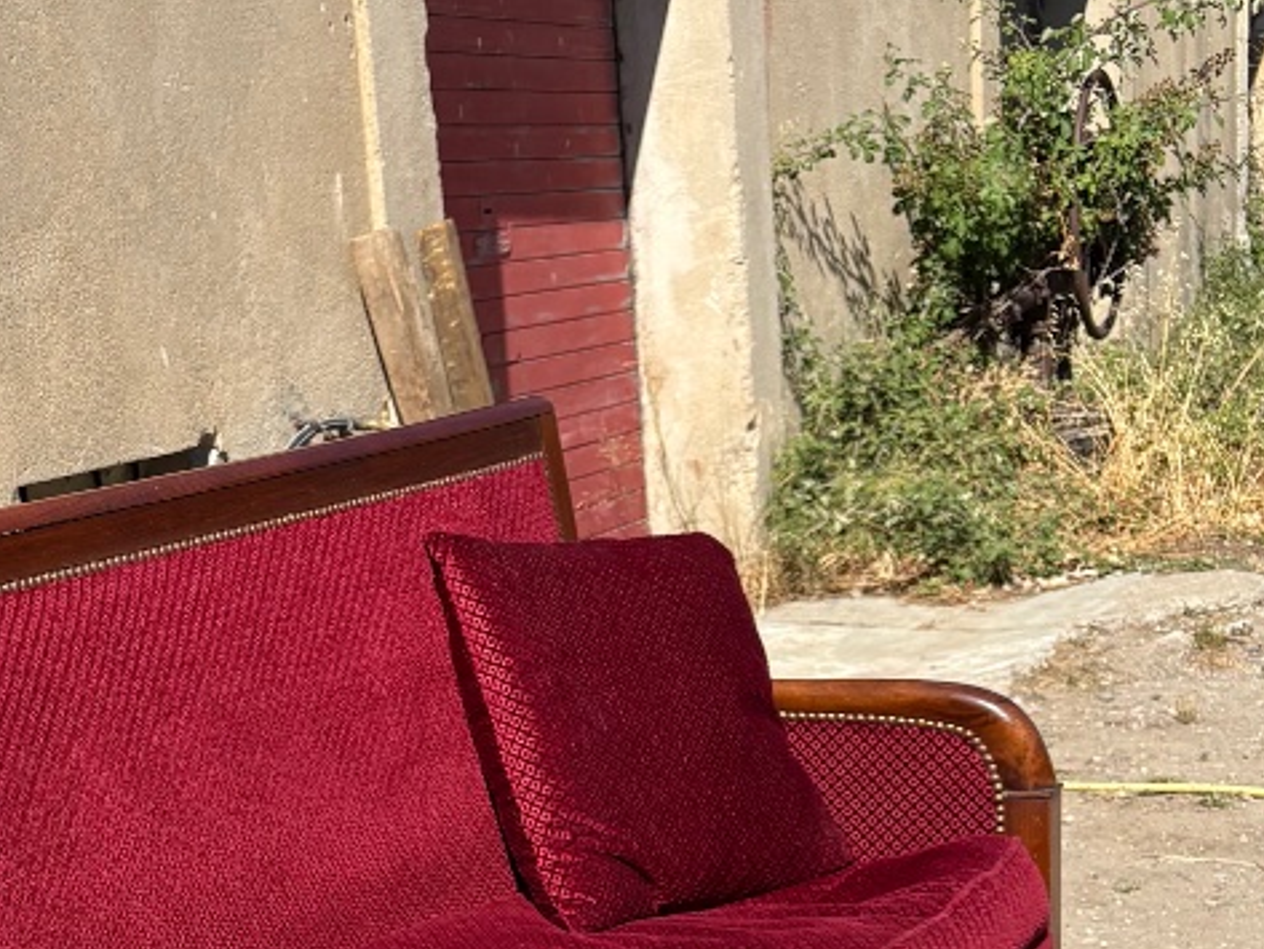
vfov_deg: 21.1
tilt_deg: -14.5
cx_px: 110
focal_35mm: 66
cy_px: 1064
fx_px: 2411
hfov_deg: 28.2
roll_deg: +7.3
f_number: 1.6
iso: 50
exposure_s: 1/2985
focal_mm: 5.96
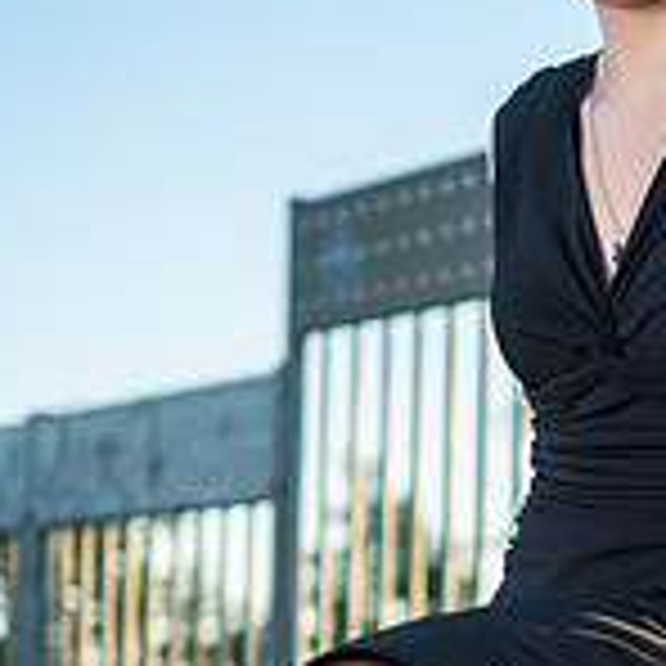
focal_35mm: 137
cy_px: 698
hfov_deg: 12.6
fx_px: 2982
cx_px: 621
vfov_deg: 12.6
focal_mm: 35
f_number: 1.4
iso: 200
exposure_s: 1/2000
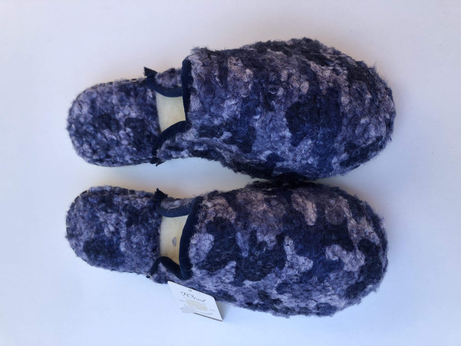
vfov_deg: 49.7
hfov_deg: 63.4
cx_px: 230
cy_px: 173
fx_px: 373
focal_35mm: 28
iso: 20
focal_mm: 3.99
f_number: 1.8
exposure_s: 1/152
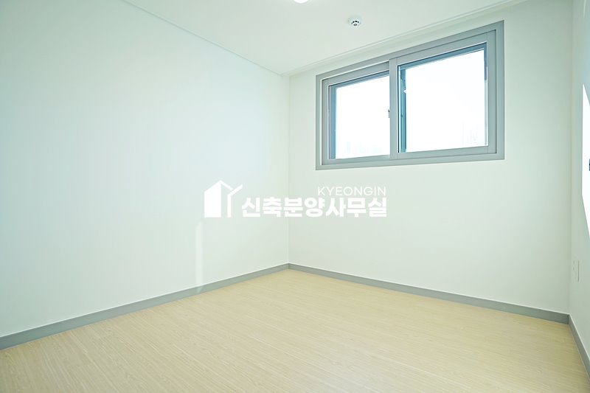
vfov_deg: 70.4
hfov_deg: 93.3
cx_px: 295
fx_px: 279
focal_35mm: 17
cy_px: 196
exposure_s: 1/60
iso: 250
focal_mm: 17
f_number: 4.5
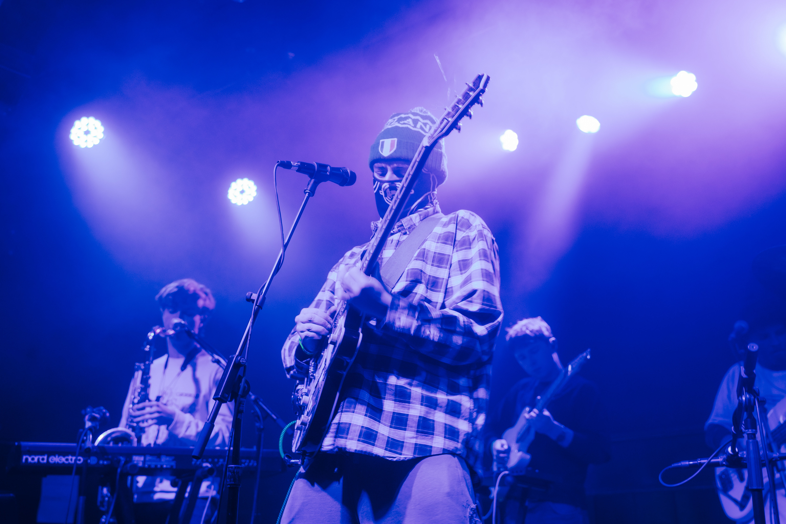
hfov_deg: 42.7
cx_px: 393
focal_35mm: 46
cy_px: 262
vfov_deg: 29.2
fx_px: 1004
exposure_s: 1/15
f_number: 3.5
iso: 1250
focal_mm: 46
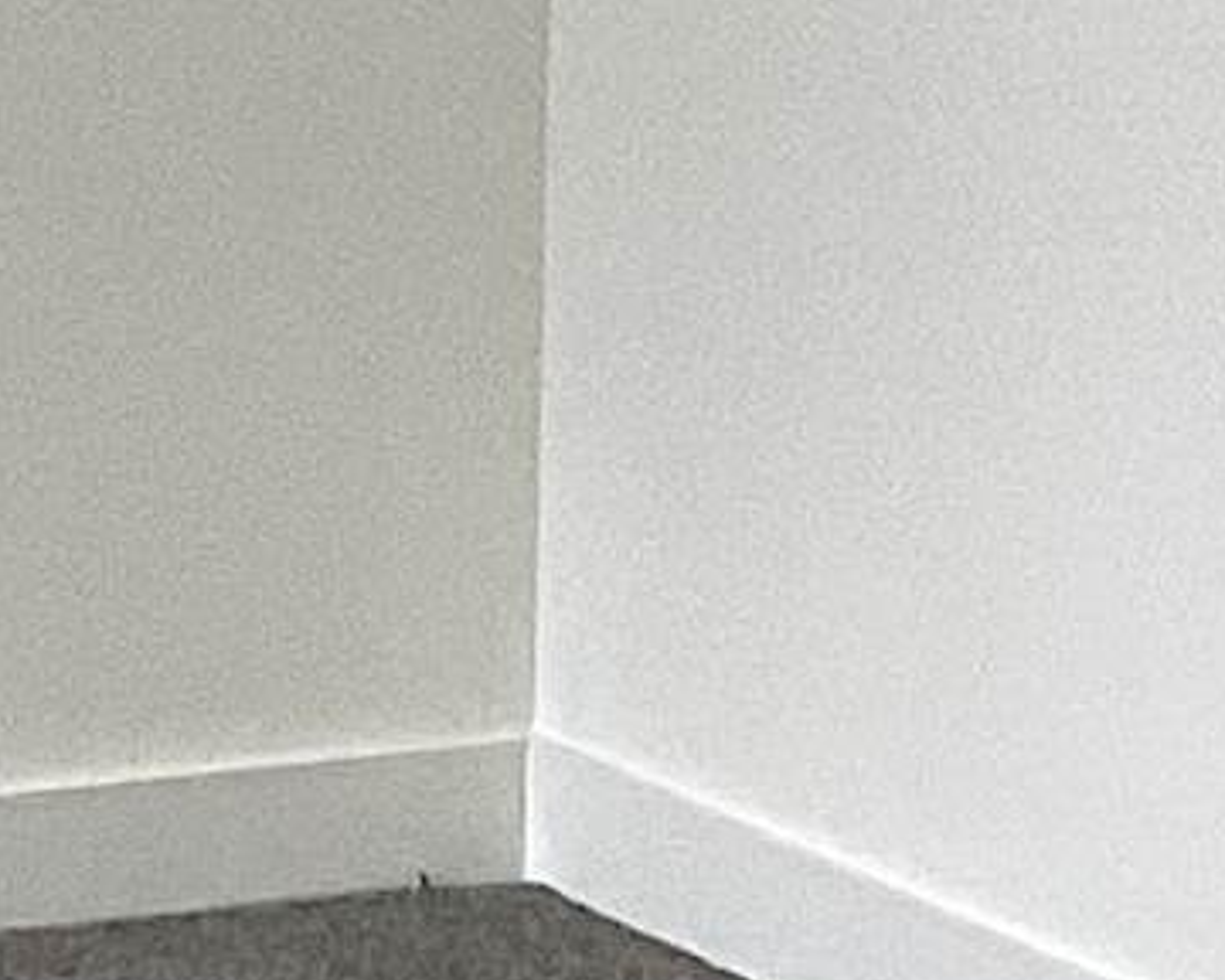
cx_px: -1181
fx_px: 9354
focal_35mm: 258
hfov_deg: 7.2
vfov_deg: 6.0
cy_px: -58
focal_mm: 3.3
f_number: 2.4
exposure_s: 1/50
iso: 50
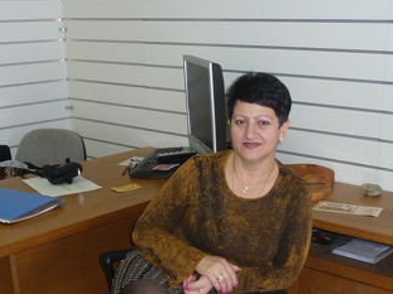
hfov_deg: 35.5
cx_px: 215
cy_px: 230
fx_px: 613
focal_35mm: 54
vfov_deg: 26.6
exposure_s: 1/30
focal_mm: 4.7
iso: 160
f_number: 3.3
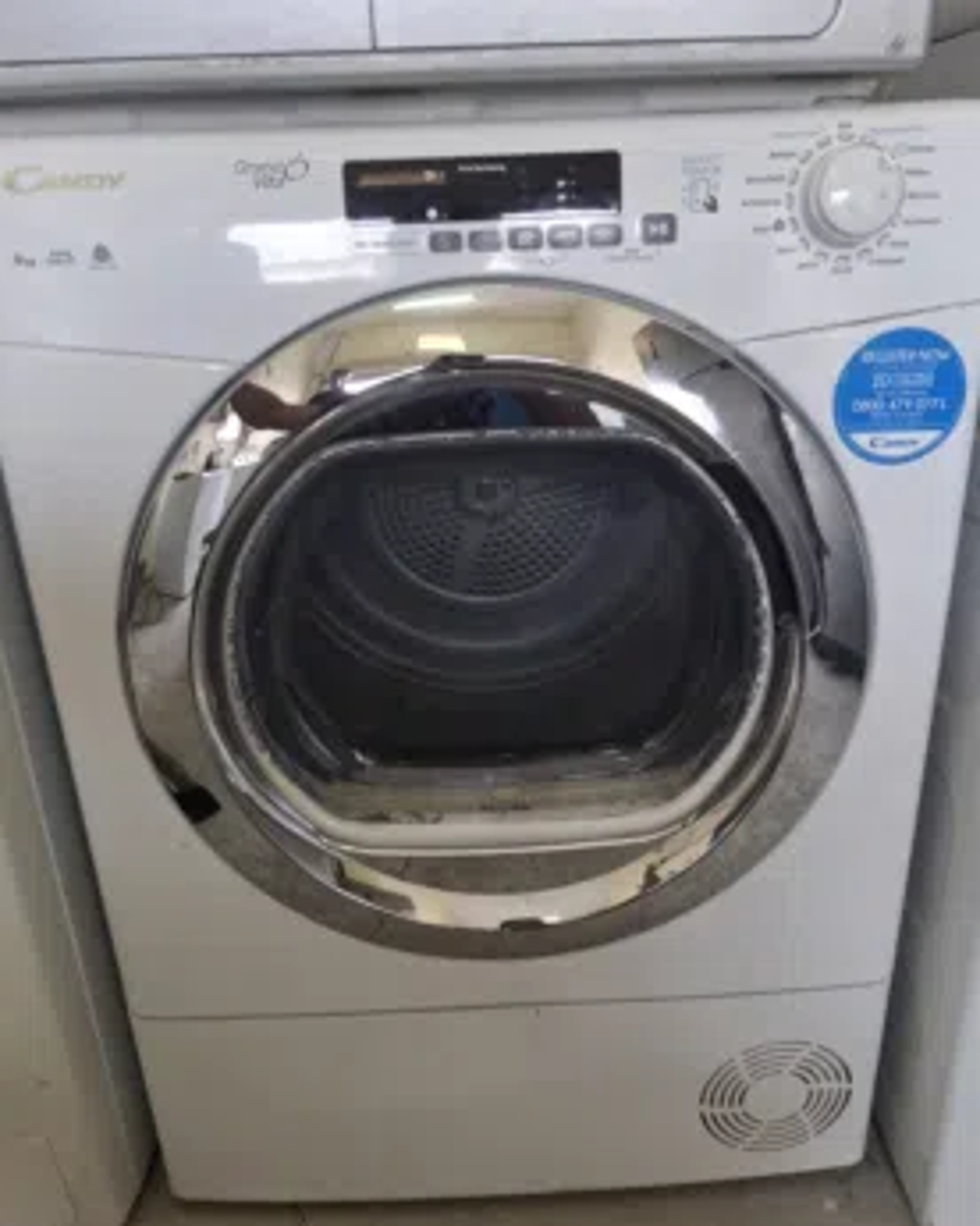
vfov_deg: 66.0
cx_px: 490
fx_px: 943
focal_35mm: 26
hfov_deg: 54.9
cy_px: 583
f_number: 1.8
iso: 100
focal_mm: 5.54
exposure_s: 1/100
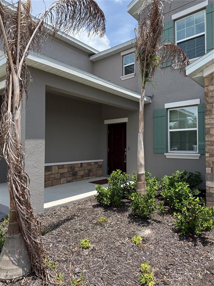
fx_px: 198
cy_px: 143
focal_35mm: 24
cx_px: 107
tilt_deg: +2.1
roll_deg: -0.1
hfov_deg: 56.8
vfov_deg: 71.6
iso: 100
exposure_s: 1/3759
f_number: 1.78
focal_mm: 6.76
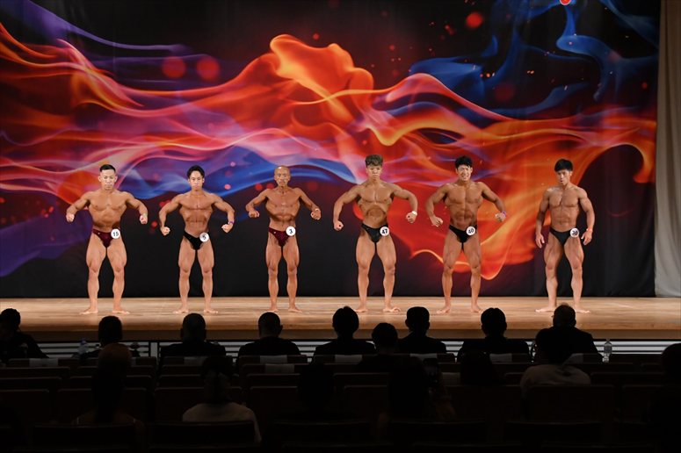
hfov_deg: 21.9
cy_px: 226
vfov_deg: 14.7
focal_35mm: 93
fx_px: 1758
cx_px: 340
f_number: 5.6
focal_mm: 62
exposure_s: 1/400
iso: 3200
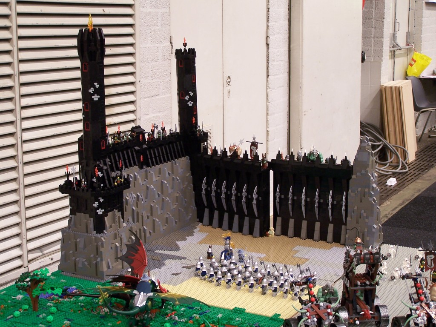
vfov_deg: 22.9
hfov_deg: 30.3
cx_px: 218
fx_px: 806
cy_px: 164
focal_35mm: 64
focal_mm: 10.7
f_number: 3.2
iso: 80
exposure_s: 1/2
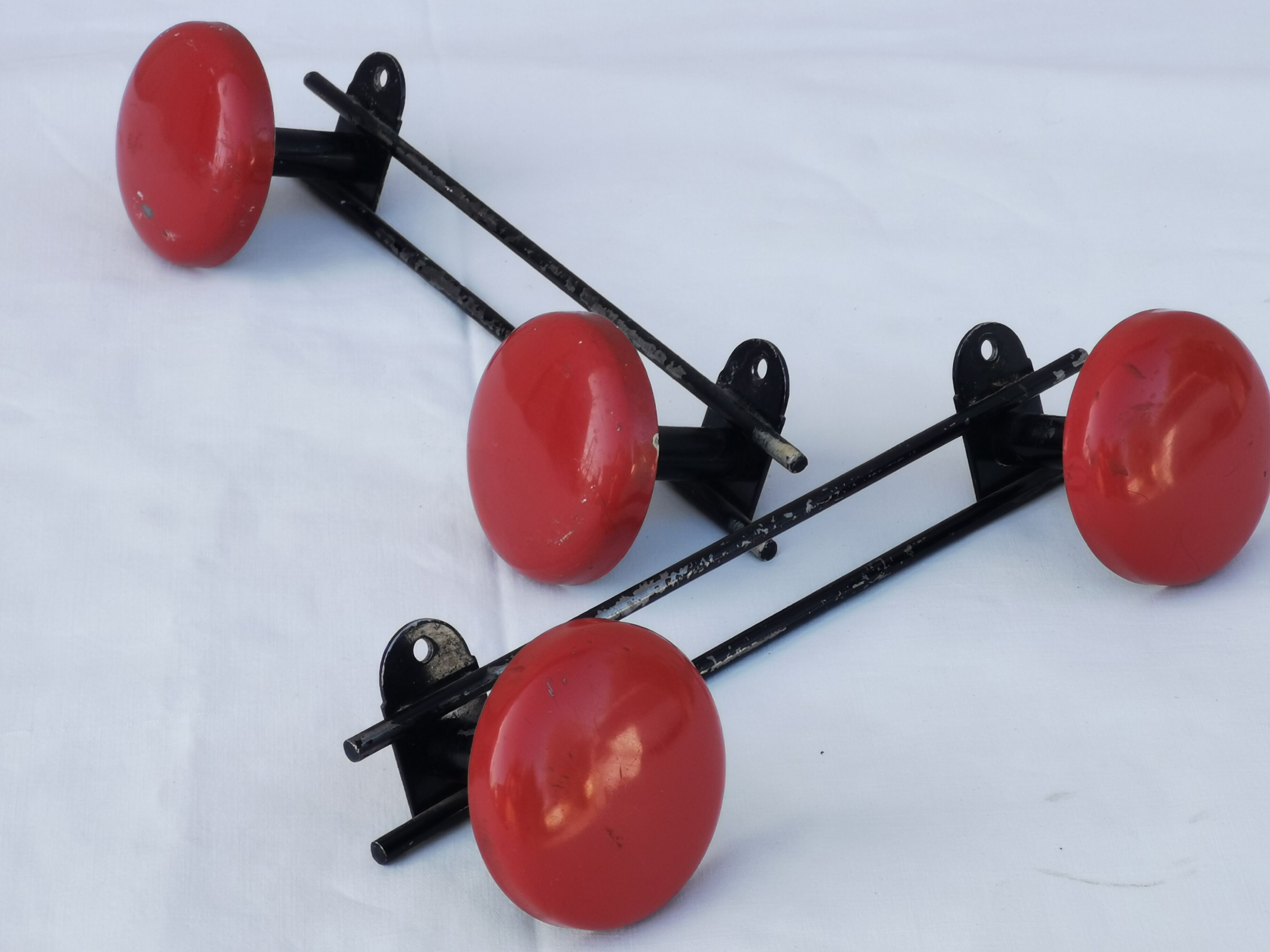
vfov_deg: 12.8
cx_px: 635
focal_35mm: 116
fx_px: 4256
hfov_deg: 17.0
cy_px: 476
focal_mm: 7.48
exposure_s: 1/213
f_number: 2.4
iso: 50
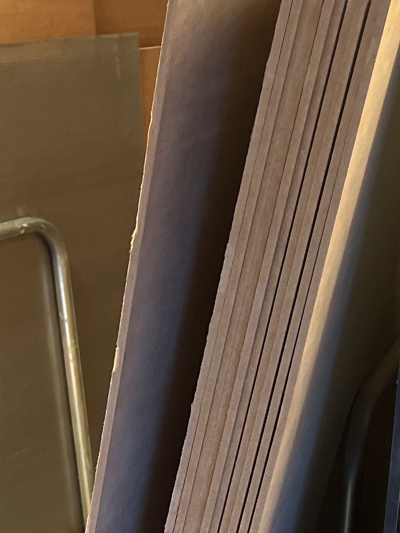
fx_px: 1372
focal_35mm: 89
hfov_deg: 16.0
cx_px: 458
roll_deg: +0.2
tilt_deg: -21.5
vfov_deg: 21.5
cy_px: 492
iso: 160
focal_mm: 5.7
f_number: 1.5
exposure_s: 1/50
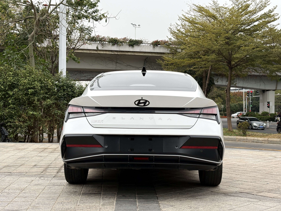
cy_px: 105
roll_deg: -1.1
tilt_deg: +0.7
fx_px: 430
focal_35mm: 53
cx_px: 138
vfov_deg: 27.5
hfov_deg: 36.2
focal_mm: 5.96
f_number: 1.6
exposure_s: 1/438
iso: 50
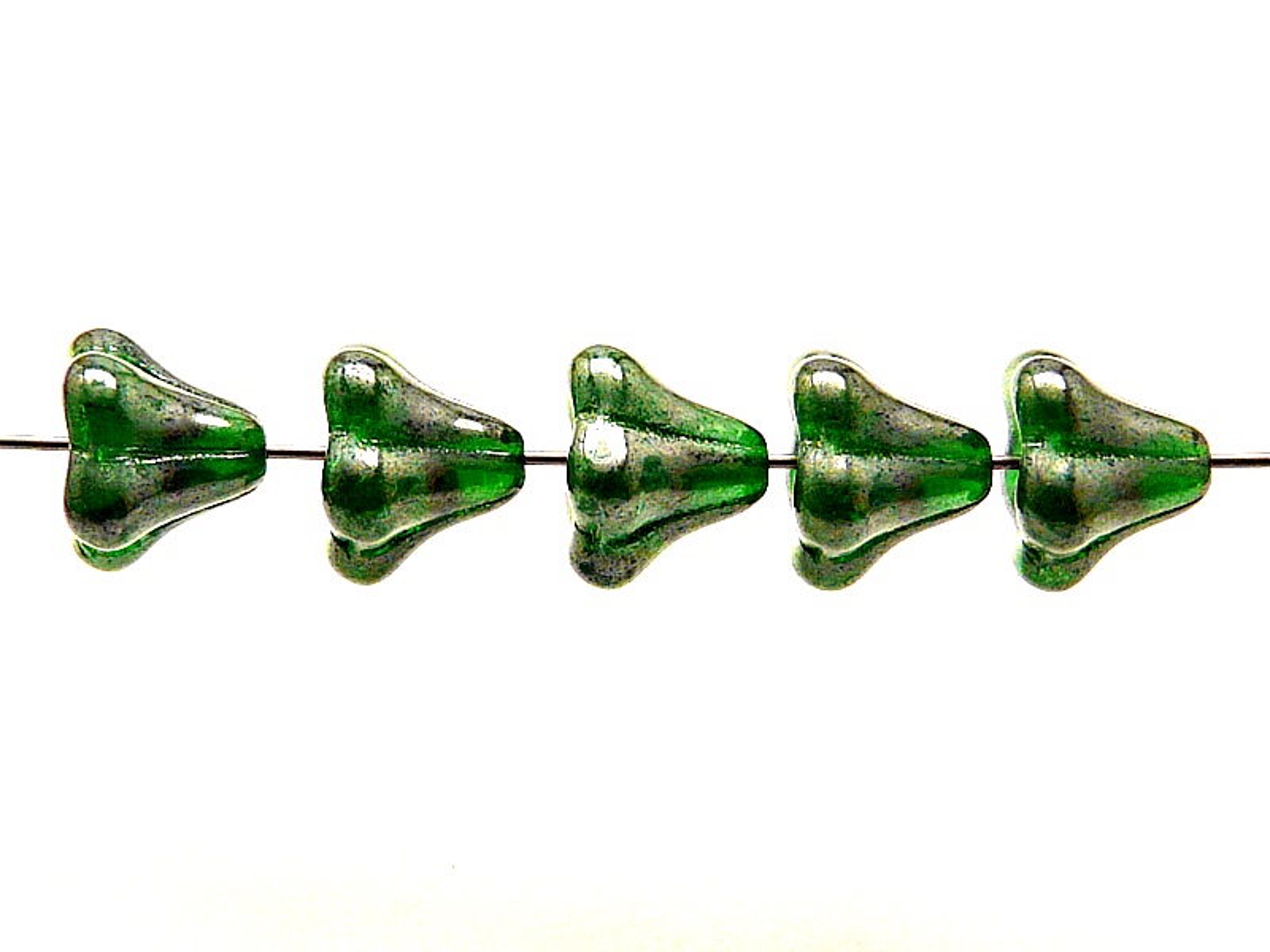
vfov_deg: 19.6
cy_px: 476
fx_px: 2752
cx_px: 635
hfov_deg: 26.0
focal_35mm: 75
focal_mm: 12.3
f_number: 3.6
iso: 100
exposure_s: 1/100
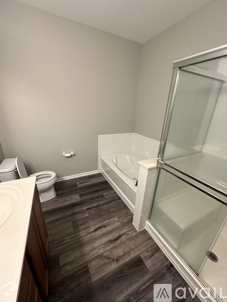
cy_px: 151
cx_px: 114
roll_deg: -3.0
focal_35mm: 14
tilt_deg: -20.0
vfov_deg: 102.1
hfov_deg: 85.7
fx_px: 122
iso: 400
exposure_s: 1/60
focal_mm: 2.22
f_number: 2.2
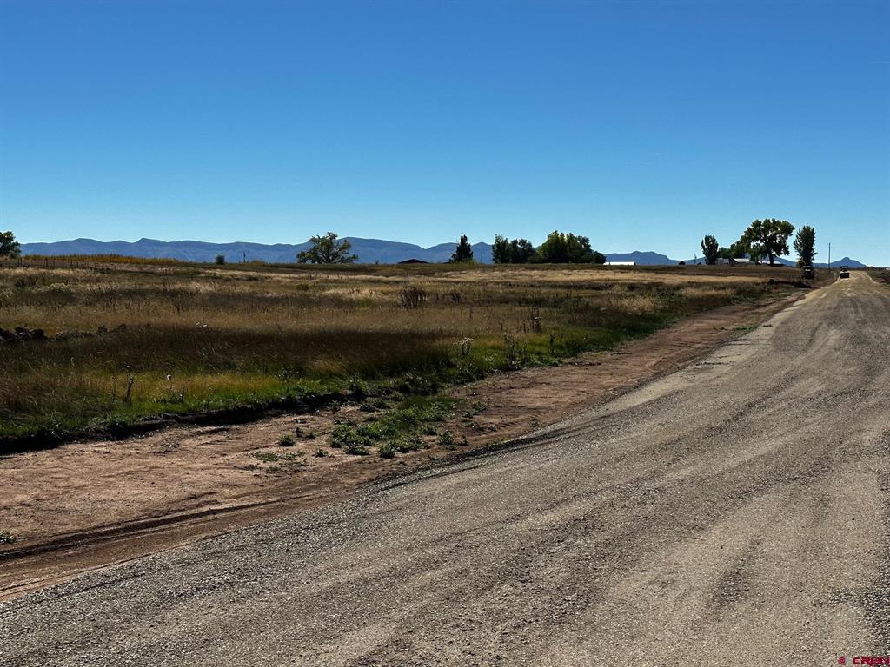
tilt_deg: -2.5
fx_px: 1234
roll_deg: -0.2
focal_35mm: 48
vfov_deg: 30.3
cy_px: 334
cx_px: 445
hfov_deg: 39.7
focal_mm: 6.86
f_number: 1.78
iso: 64
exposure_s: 1/6211
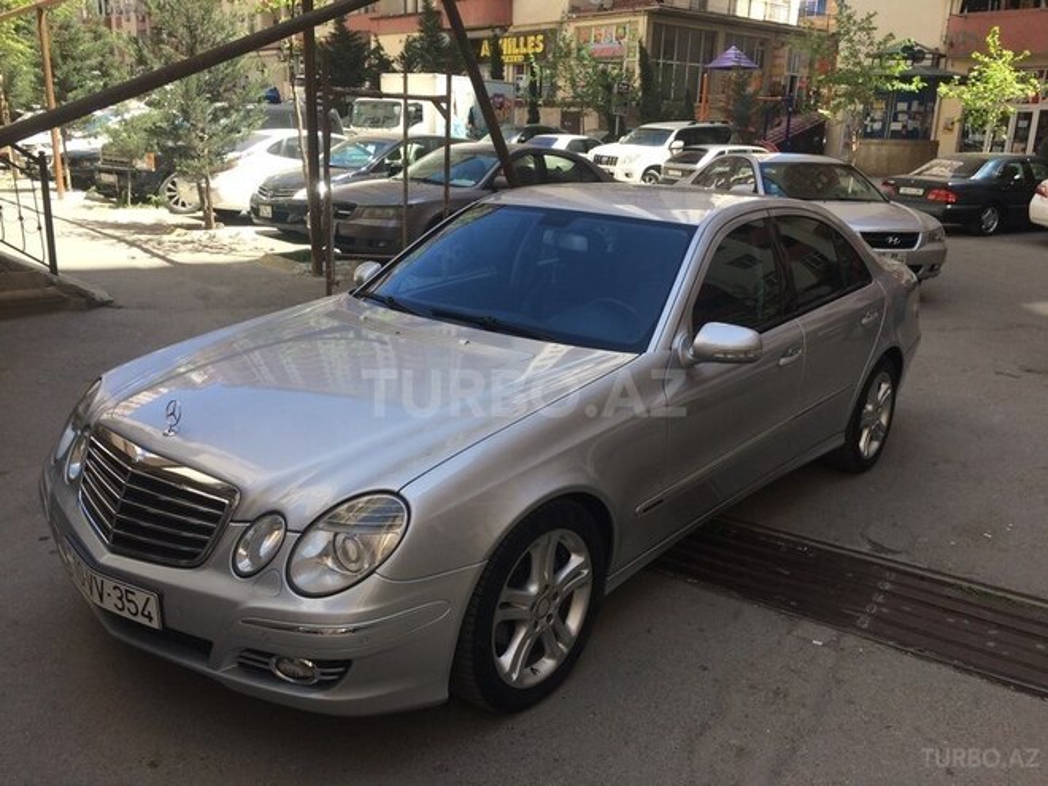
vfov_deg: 48.2
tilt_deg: -17.0
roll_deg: -1.4
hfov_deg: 61.7
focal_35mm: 29
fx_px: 878
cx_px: 524
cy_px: 393
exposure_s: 1/586
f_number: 2.2
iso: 32
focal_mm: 4.15
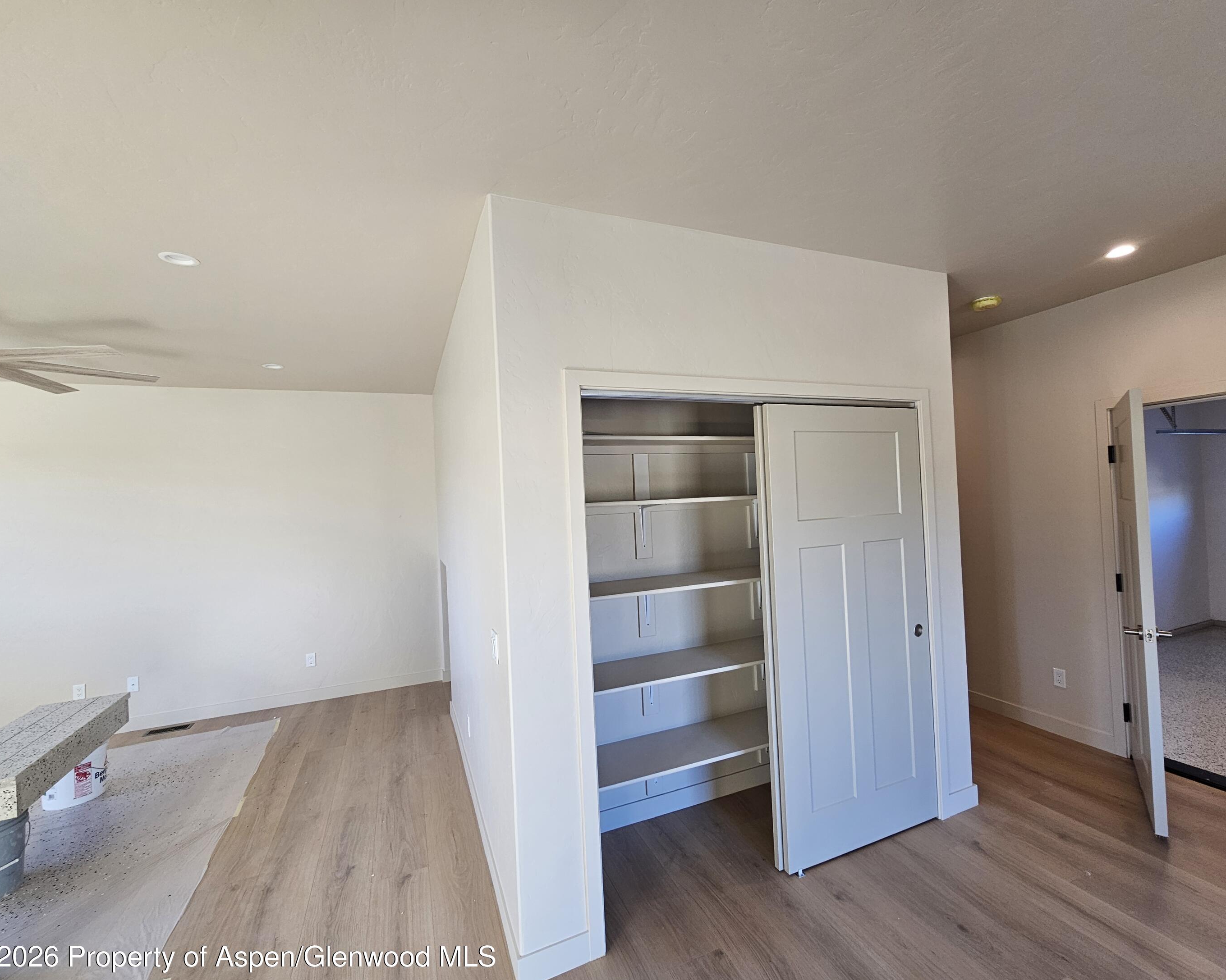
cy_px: 496
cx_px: 649
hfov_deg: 100.6
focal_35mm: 14
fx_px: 508
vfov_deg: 88.0
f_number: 2.2
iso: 64
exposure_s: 1/60
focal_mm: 2.2
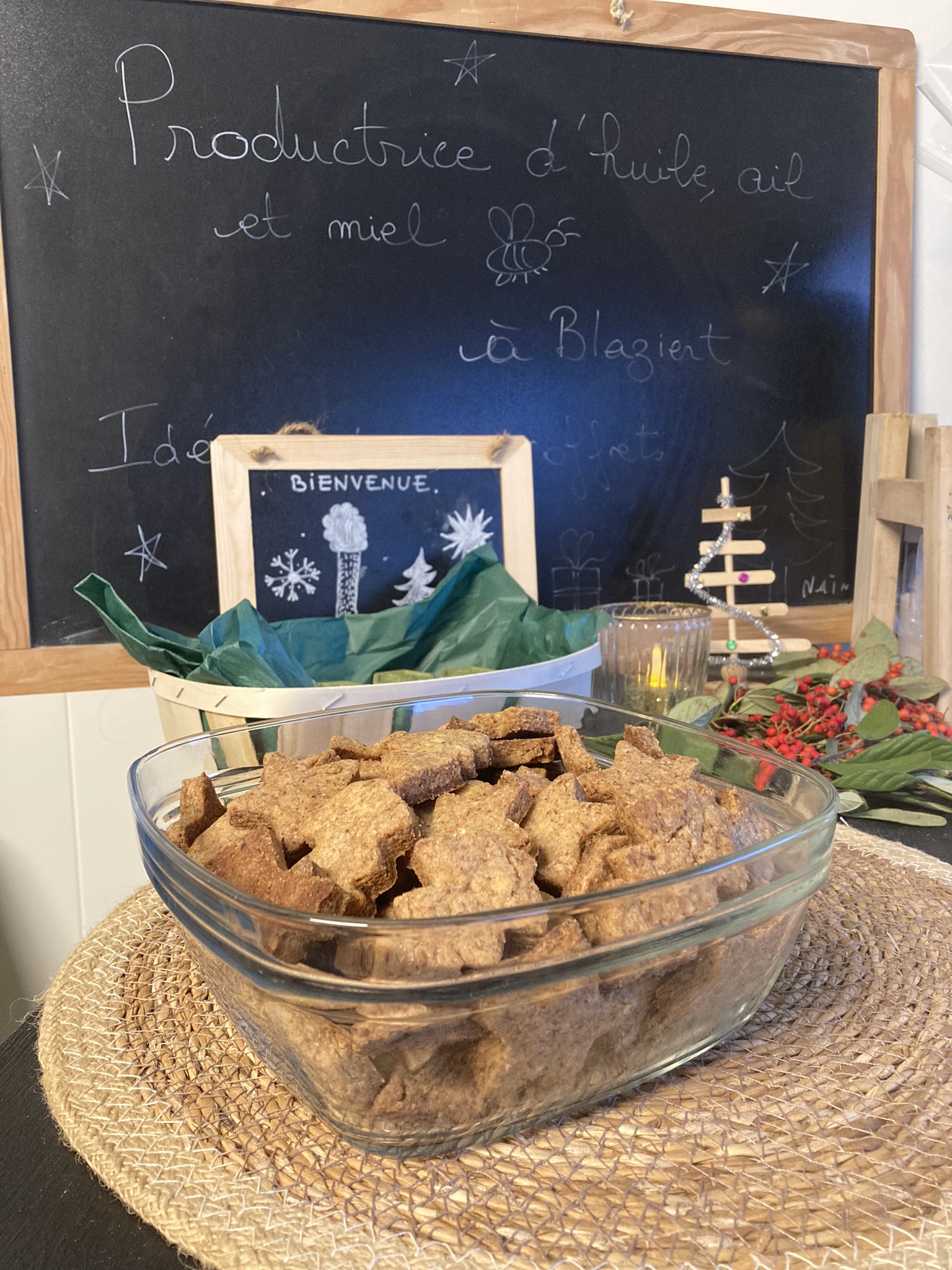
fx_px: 1027
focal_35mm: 28
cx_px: 476
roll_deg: -0.3
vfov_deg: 63.4
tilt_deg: -8.7
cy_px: 635
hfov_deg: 49.7
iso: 320
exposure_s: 1/41
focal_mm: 3.99
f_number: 1.8
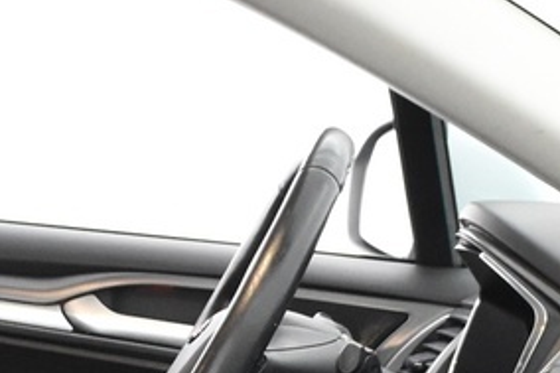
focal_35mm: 154
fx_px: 2394
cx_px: -18
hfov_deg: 13.1
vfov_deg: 8.5
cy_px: 701
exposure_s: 1/30
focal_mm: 18
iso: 2500
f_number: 3.5
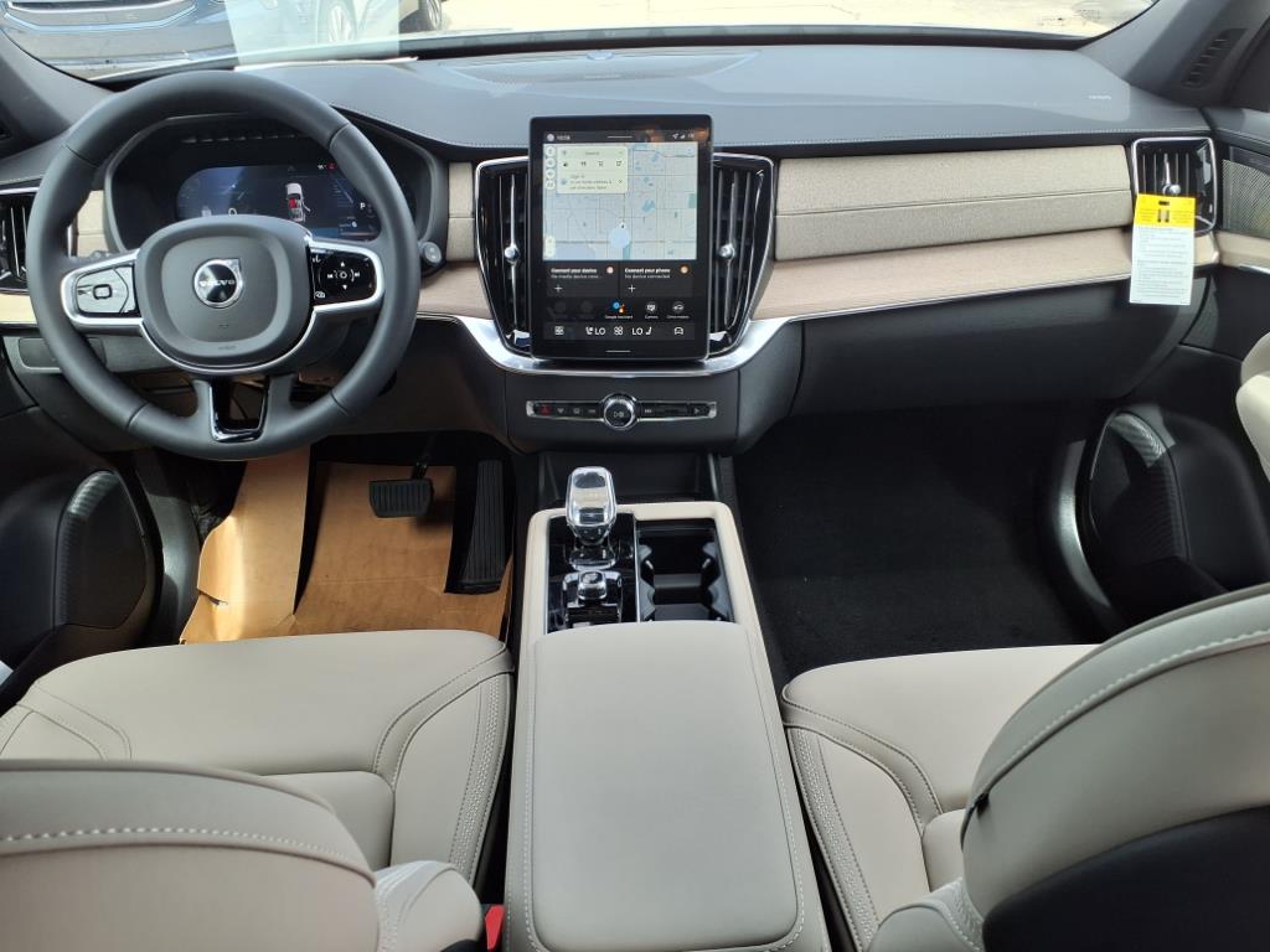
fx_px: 991
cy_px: 476
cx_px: 635
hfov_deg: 65.3
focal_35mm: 27
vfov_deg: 51.4
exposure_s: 1/270
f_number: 1.9
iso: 40
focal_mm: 3.58
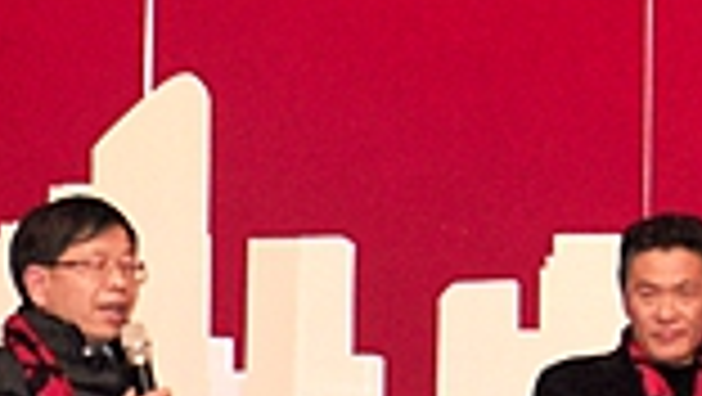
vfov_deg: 4.8
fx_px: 4731
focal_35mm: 254
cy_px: 45
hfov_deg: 8.2
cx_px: 1251
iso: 200
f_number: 6.3
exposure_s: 1/60
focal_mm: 42
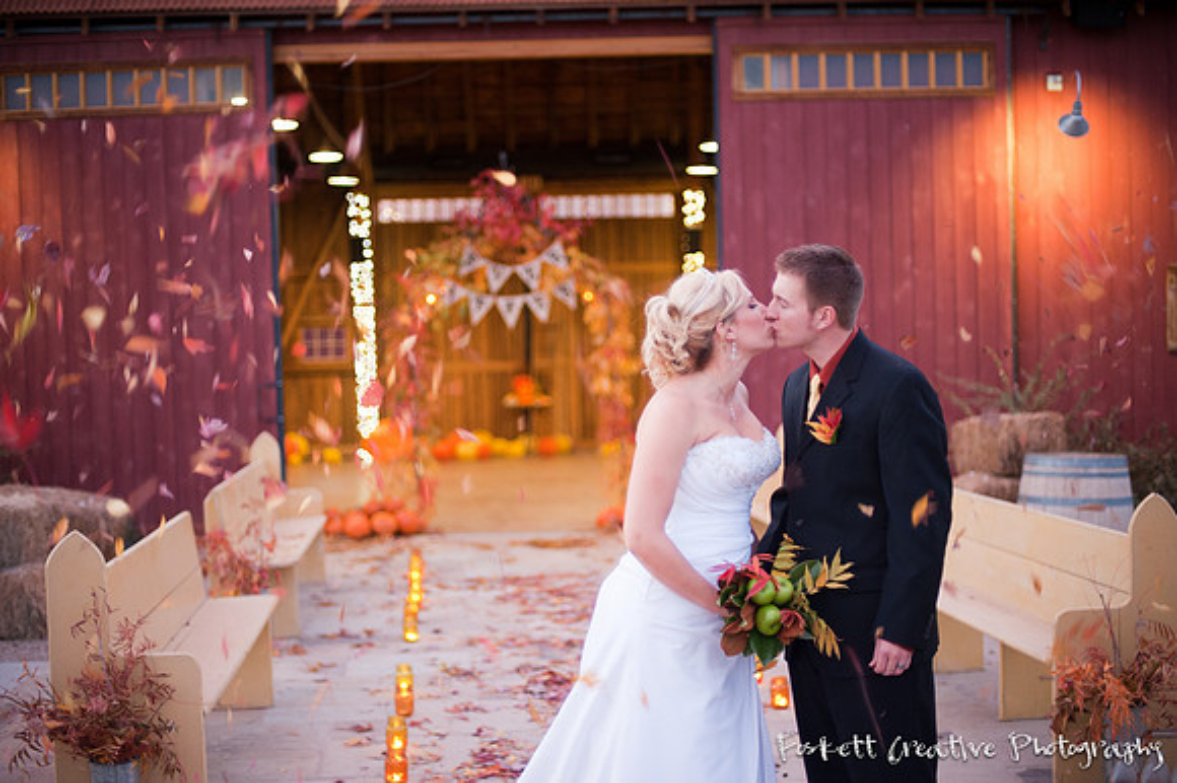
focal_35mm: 50
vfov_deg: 27.0
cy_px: 392
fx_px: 1634
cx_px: 588
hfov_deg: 39.6
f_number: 1.4
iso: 800
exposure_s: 1/100
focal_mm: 50
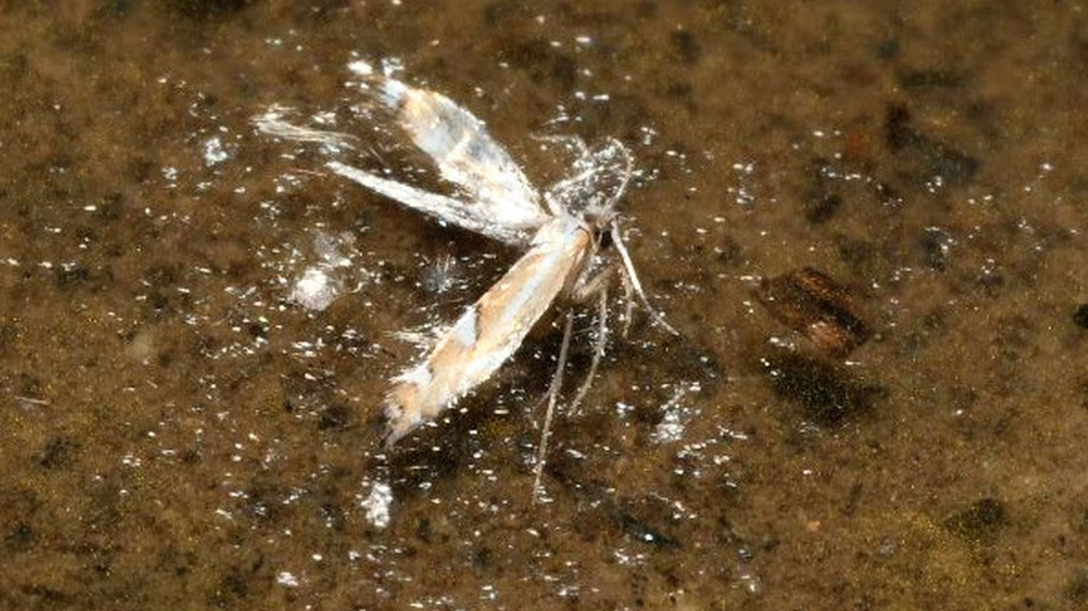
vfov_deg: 6.7
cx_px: 501
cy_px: 283
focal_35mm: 181
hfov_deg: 11.9
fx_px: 5209
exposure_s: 1/60
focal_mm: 105
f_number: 29
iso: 250
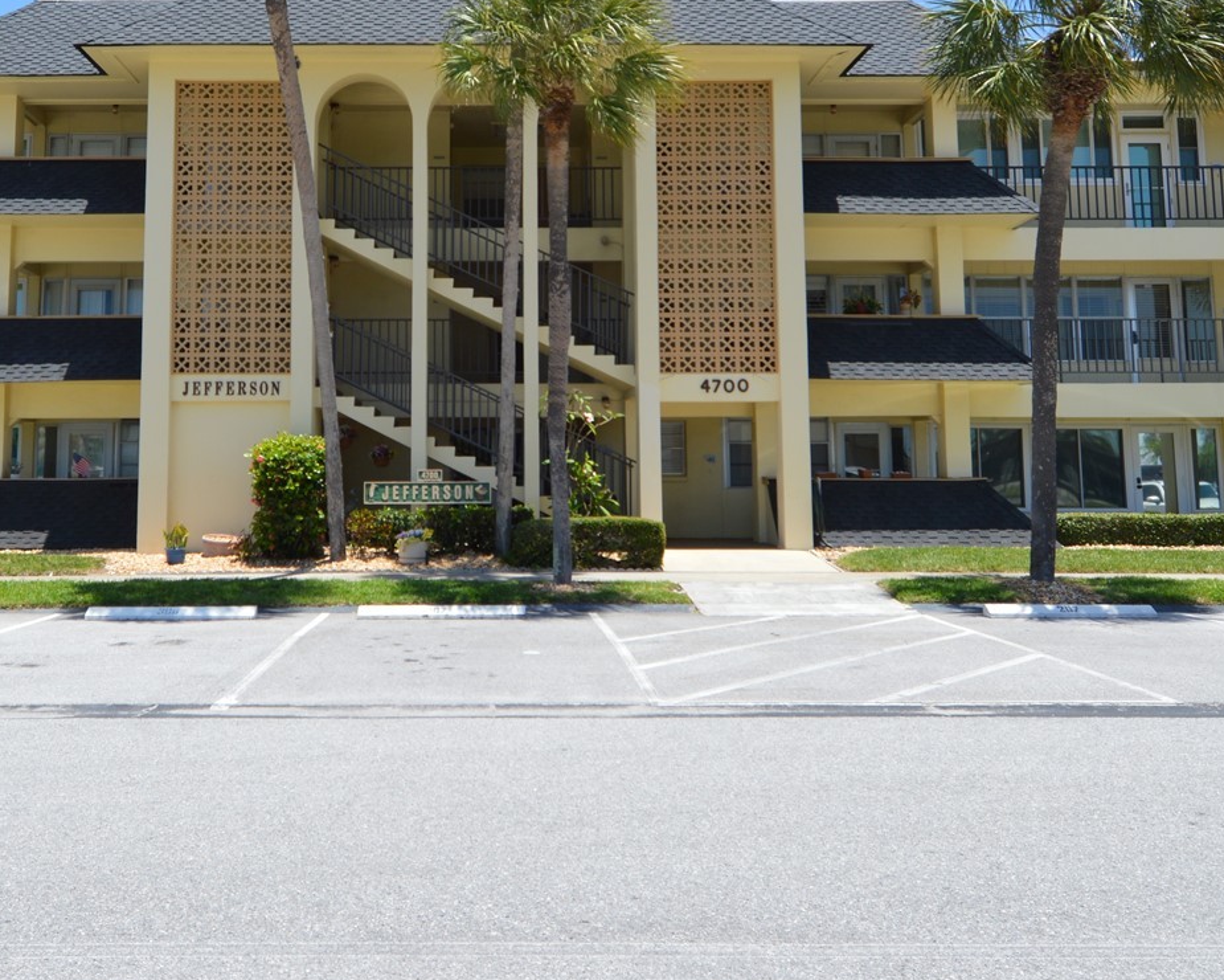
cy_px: 322
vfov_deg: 46.3
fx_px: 1123
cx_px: 457
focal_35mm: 31
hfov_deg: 56.5
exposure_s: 1/200
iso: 100
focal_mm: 12
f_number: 7.1
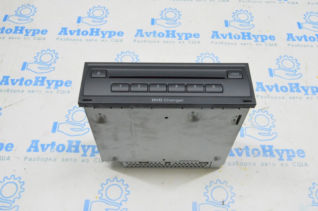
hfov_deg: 53.2
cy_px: 106
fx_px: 318
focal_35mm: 36
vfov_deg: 36.8
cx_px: 159
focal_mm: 24
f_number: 20
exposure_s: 1/20
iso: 6400
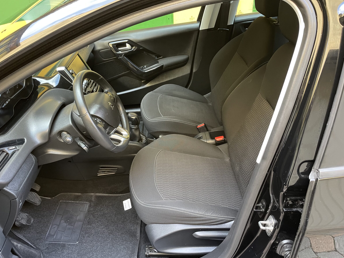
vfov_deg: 49.7
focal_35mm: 28
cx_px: 161
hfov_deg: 63.4
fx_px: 278
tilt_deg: -34.4
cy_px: 134
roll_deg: +3.6
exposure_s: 1/60
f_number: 1.6
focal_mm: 4.2
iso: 250
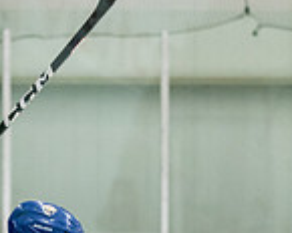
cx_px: -71
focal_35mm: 395
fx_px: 3414
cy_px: 459
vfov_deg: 3.9
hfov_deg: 4.9
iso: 3200
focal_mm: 85
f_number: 2.8
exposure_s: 1/800
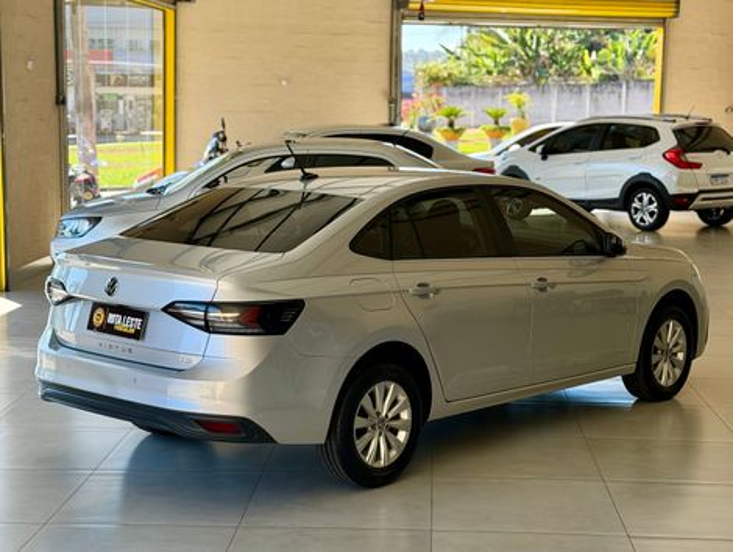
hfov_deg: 39.6
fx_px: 1018
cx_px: 366
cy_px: 276
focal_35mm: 48
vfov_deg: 30.3
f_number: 1.78
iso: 80
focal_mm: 6.76
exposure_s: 1/509
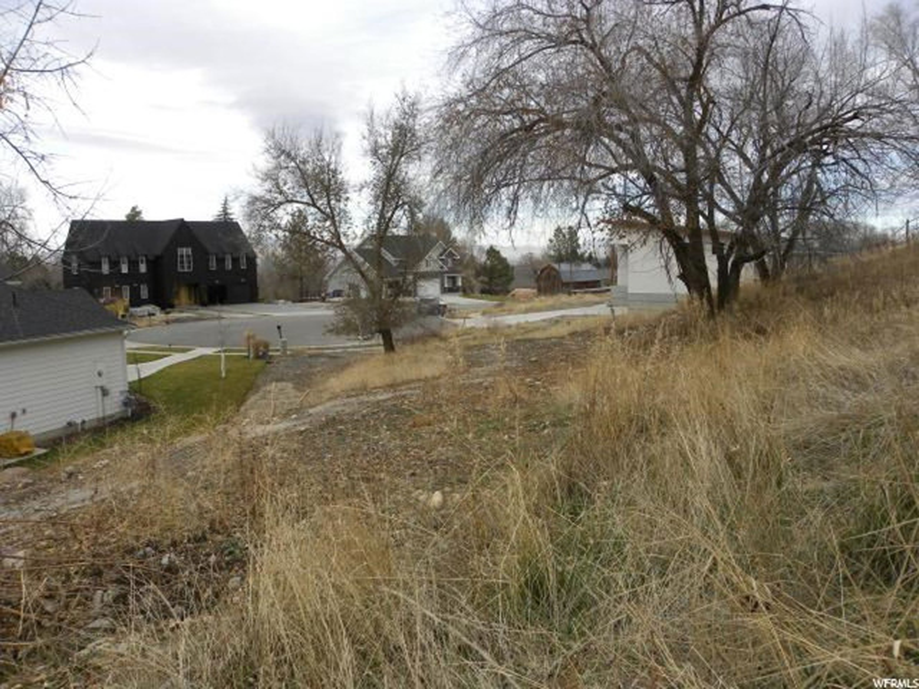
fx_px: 690
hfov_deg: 67.3
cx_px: 460
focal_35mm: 26
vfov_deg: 53.1
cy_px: 344
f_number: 4.5
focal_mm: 4.6
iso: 64
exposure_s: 1/230
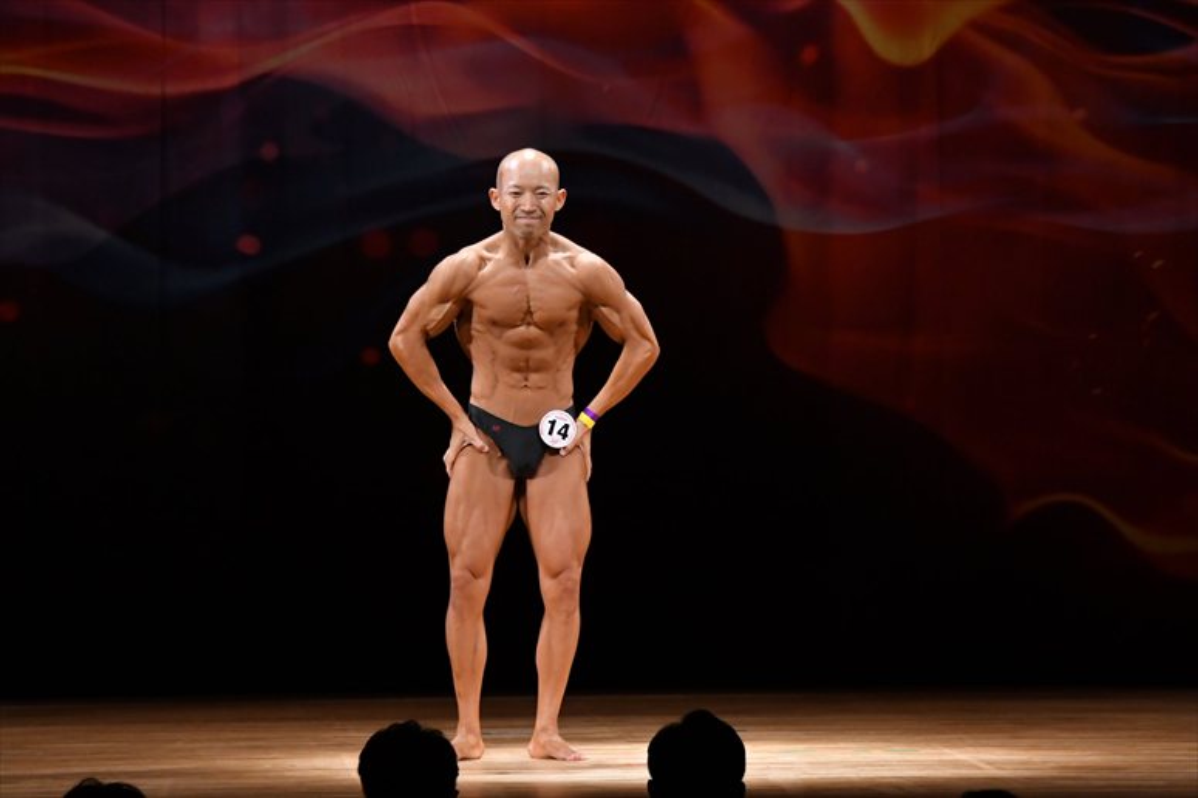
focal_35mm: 225
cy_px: 399
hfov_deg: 9.2
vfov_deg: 6.1
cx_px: 599
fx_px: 7484
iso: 3200
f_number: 5.6
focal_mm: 150
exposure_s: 1/400
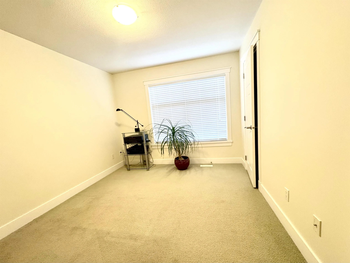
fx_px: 142
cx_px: 175
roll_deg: +5.6
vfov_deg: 85.7
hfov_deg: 102.1
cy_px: 132
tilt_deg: -5.9
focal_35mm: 14
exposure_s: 1/60
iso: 400
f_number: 2.2
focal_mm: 2.22
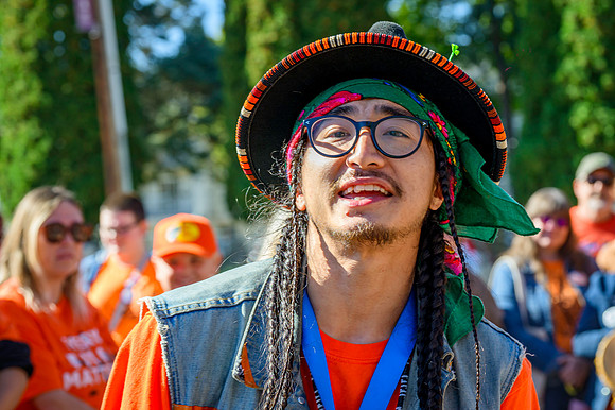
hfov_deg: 20.0
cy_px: 205
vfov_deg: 13.4
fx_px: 1741
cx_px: 308
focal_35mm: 102
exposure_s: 1/400
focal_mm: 68
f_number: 5
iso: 200
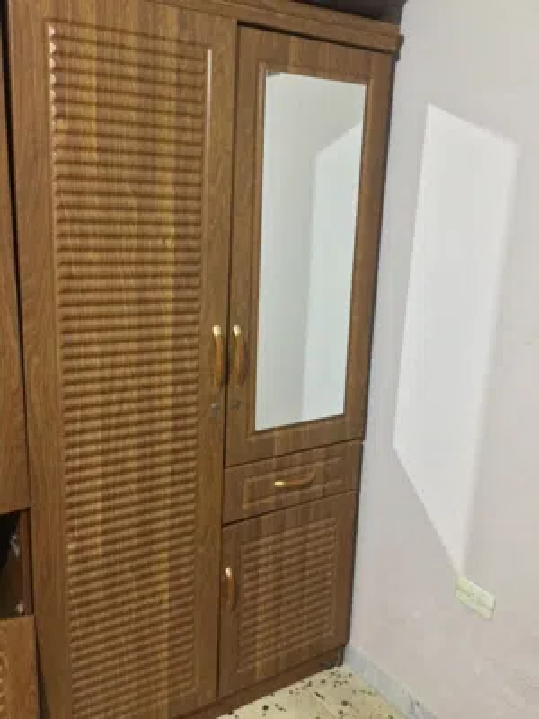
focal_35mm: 31
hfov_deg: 45.4
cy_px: 360
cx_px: 270
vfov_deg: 58.4
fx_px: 644
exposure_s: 1/17
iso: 320
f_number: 2.4
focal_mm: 3.3
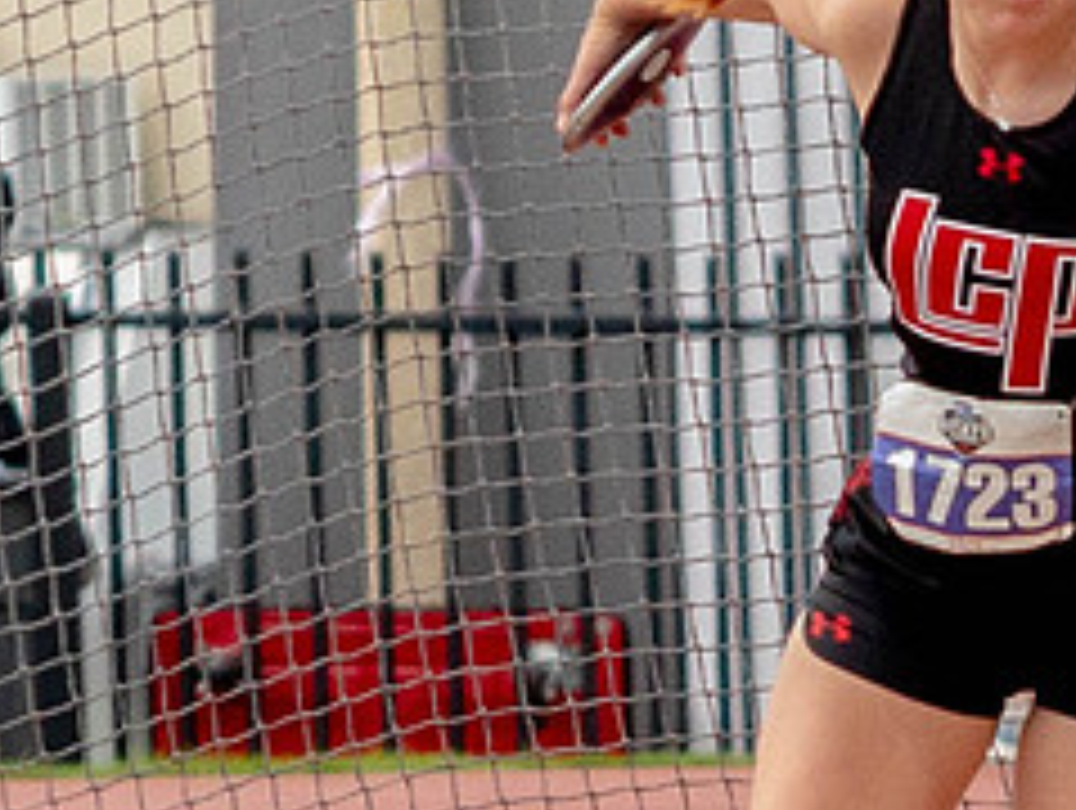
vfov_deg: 1.1
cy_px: 610
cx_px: 994
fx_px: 42338
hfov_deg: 1.5
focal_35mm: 1360
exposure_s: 1/6000
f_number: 6.7
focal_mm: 240
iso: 1600
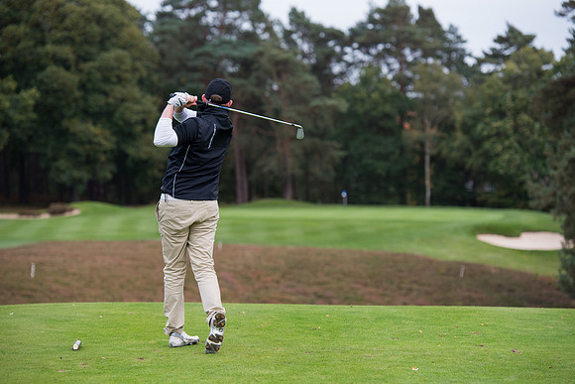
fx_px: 2157
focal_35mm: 135
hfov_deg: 15.2
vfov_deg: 10.2
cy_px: 192
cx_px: 288
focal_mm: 135
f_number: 4
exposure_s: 1/1000
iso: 1000
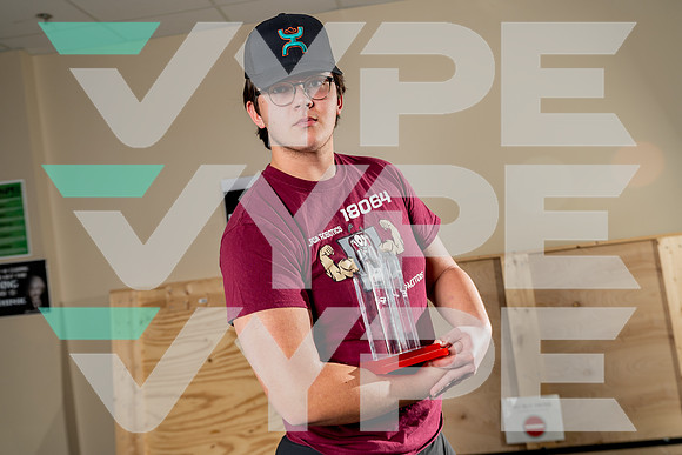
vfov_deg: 35.1
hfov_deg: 50.7
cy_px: 228
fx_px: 720
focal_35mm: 38
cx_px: 341
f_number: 4.5
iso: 100
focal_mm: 38
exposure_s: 1/250
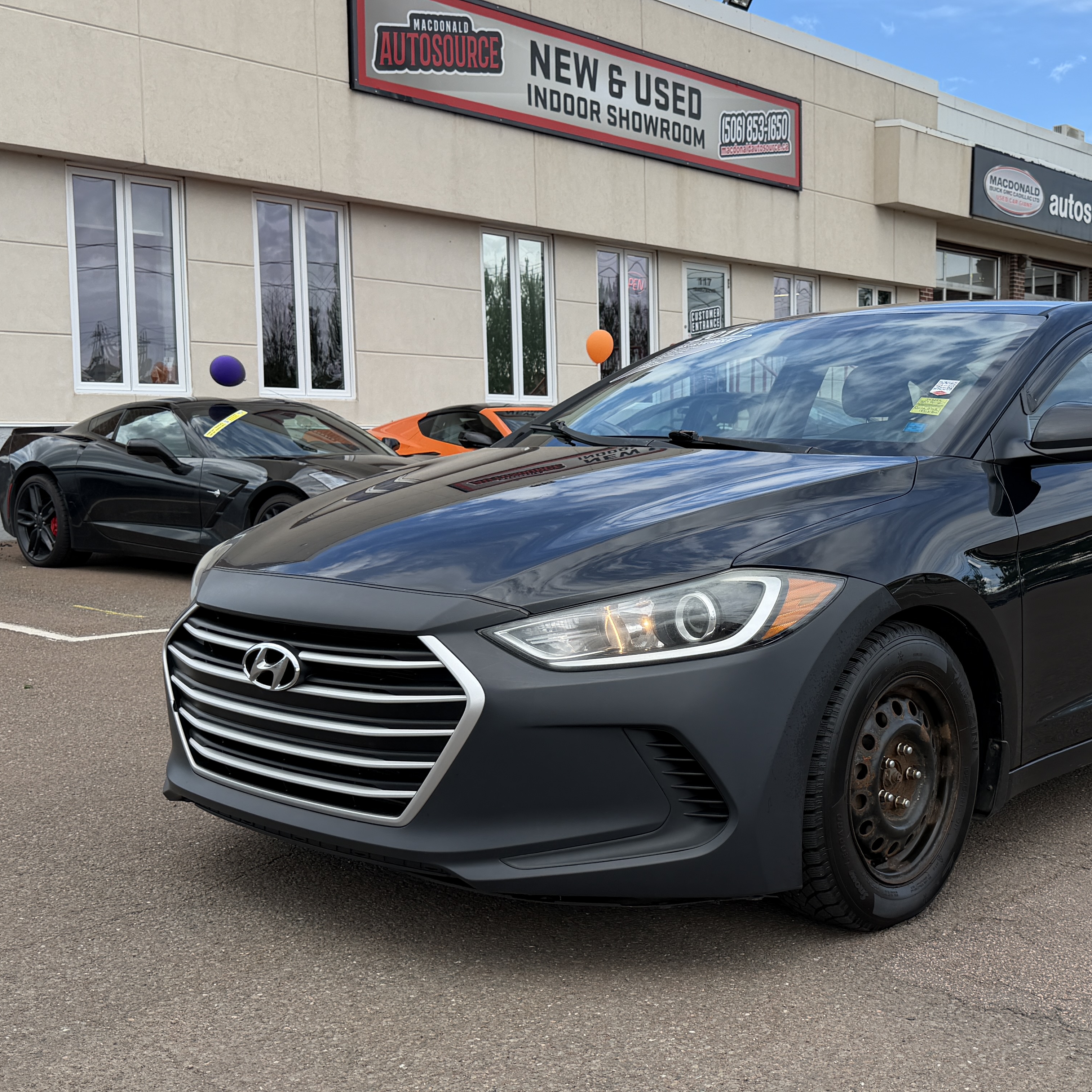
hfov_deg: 41.1
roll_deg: +0.0
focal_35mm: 40
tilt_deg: -4.6
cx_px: 761
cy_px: 559
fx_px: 1428
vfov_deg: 41.9
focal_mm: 6.76
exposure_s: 1/2110
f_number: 1.78
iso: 80
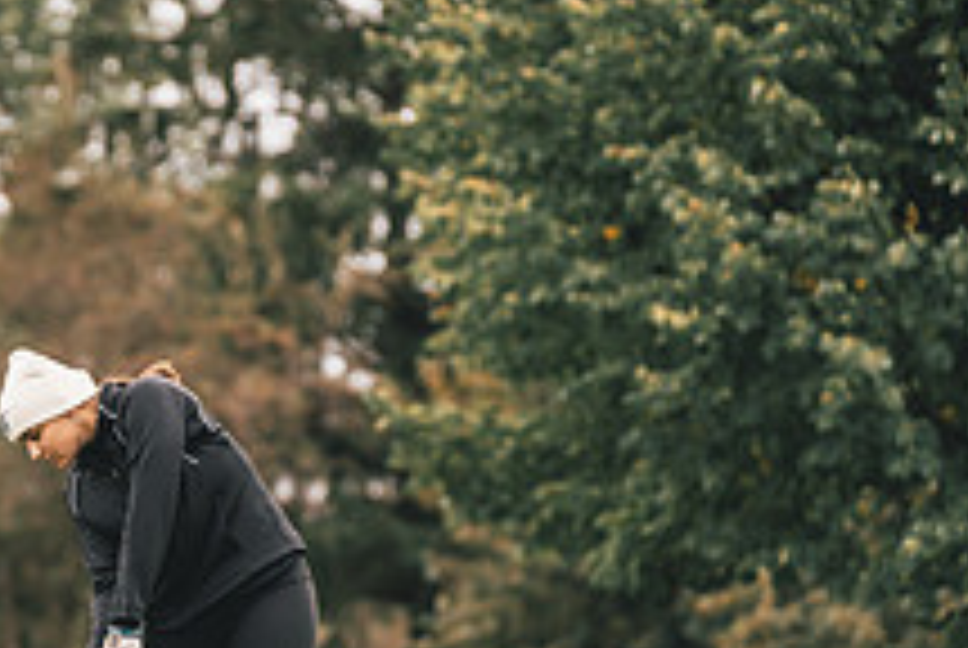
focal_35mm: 404
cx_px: 68
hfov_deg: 5.1
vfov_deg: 3.4
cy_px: 574
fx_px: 10878
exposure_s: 1/5000
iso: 800
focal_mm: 150
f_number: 2.8
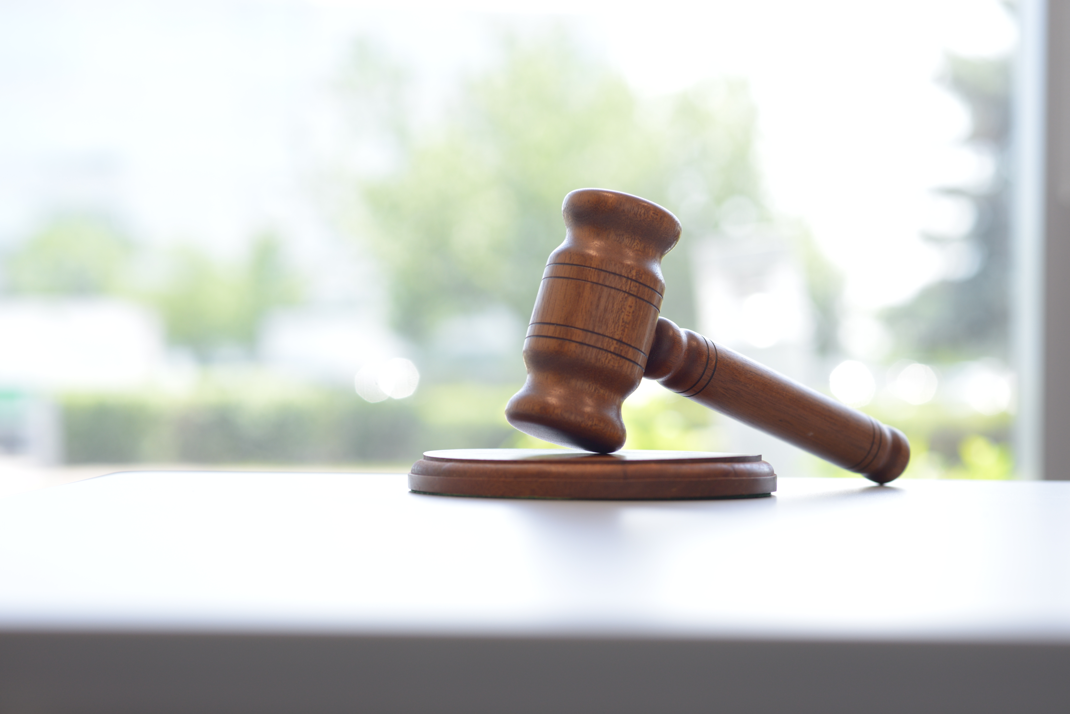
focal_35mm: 85
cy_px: 357
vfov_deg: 16.1
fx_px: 2527
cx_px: 535
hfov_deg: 23.9
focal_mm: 85
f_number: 4.5
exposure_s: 1/125
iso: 400
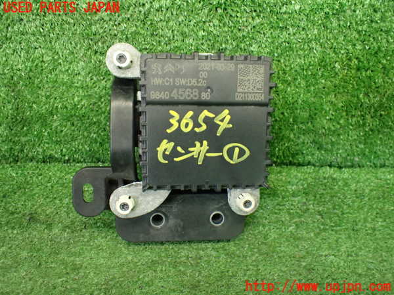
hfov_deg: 60.0
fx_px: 341
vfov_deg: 46.8
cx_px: 197
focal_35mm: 30
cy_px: 148
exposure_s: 1/125
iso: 800
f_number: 2.3
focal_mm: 5.4
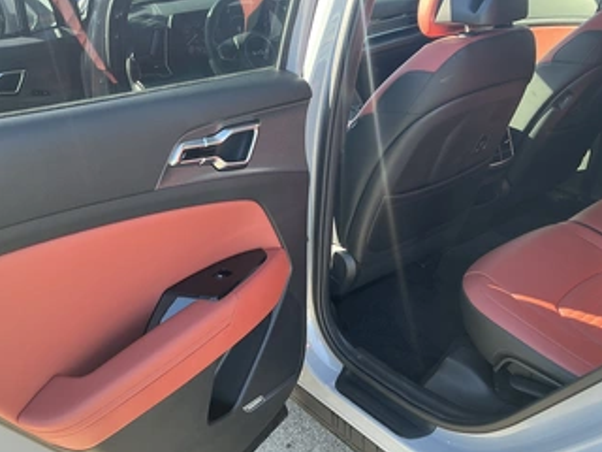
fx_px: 609
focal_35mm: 35
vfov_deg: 40.4
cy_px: 281
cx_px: 282
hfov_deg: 52.6
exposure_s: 1/122
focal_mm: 3
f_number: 1.8
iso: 32
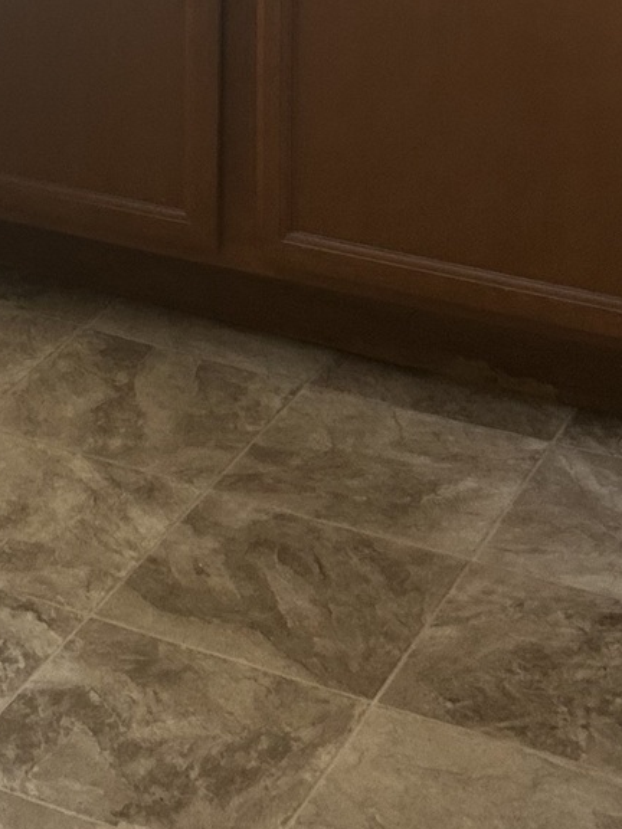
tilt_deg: -8.5
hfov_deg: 13.9
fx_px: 2492
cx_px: -88
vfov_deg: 17.2
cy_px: -383
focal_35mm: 104
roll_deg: +0.8
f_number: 1.5
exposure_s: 1/120
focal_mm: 5.7
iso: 80
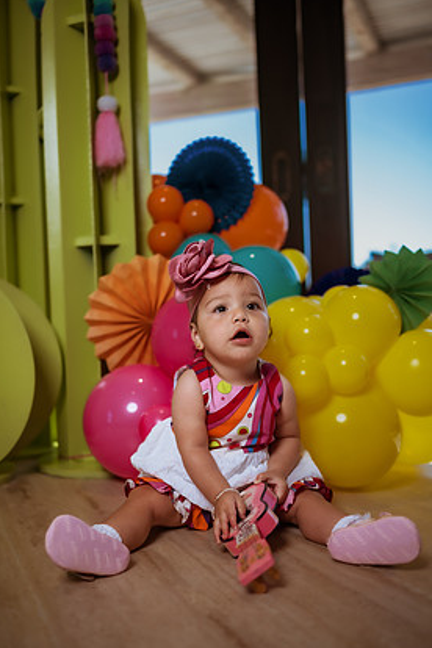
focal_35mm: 38
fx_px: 684
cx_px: 216
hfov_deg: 35.1
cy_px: 343
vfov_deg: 50.7
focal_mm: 35
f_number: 1.8
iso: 160
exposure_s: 1/1250
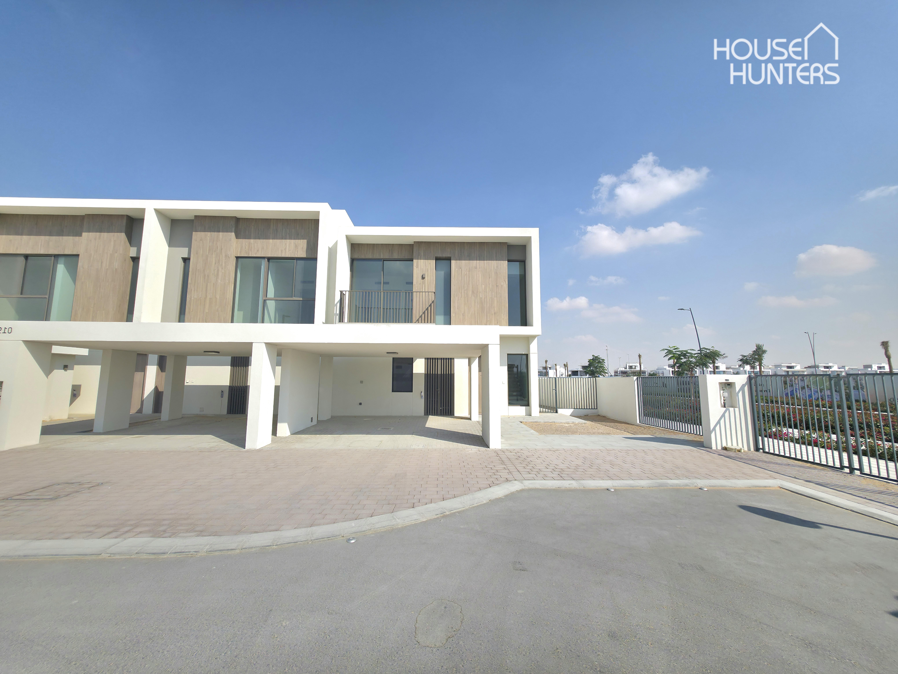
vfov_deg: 89.9
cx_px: 449
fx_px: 337
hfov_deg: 106.2
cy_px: 337
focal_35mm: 13
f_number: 1.9
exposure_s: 1/2500
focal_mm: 2.2
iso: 20
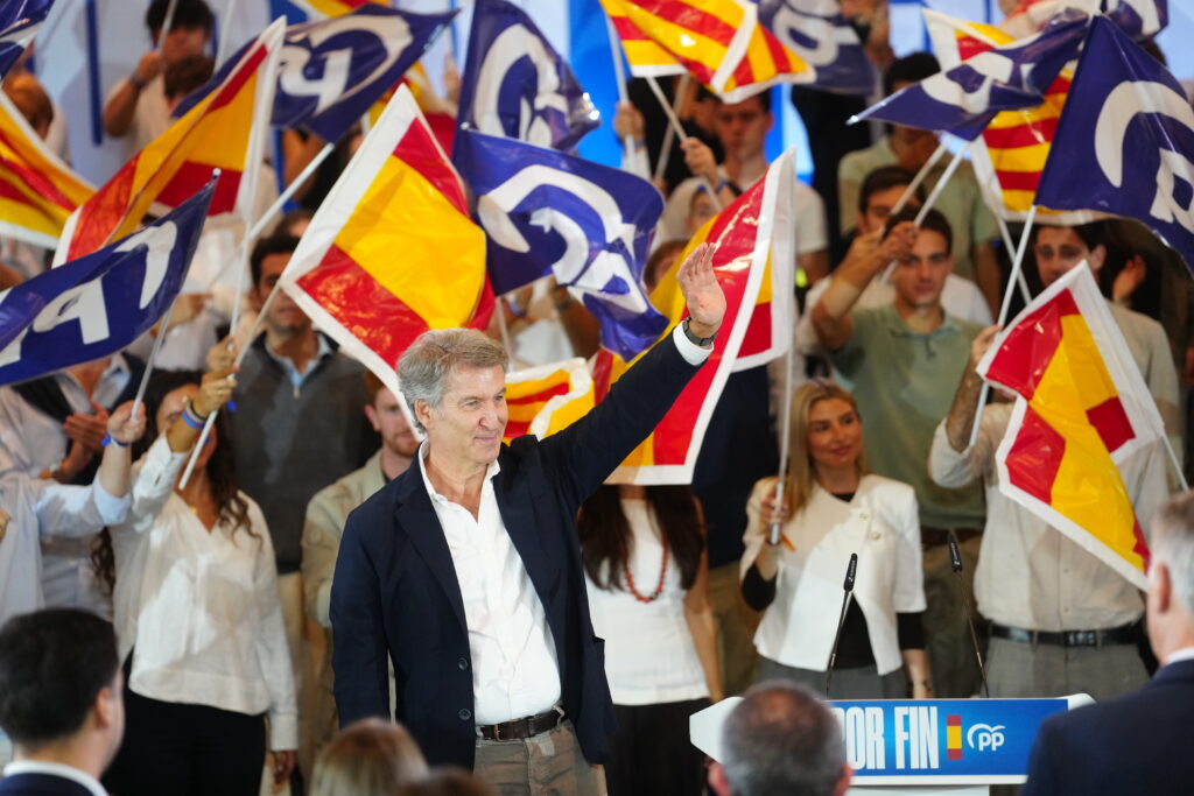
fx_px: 5805
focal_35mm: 175
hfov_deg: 11.7
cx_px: 597
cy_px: 398
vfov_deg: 7.8
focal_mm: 175
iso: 2500
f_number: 3.2
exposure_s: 1/320
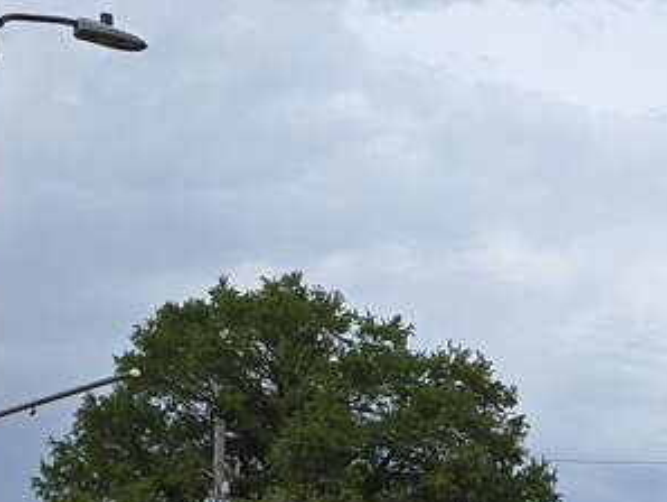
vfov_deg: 12.6
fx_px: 2141
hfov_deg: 16.7
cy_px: 778
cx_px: 864
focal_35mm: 111
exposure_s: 1/1170
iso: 12
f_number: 1.7
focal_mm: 6.3
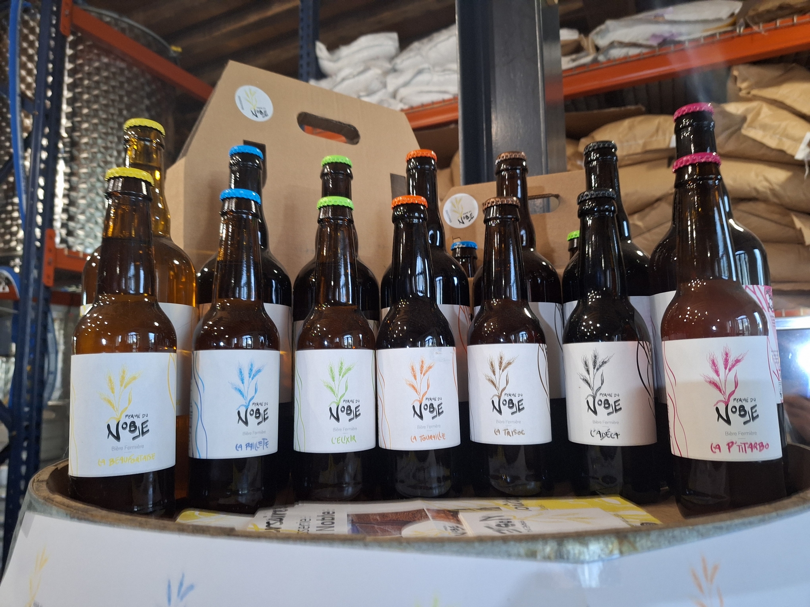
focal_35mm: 23
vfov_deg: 58.9
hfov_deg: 73.9
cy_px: 304
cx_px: 405
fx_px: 538
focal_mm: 5.54
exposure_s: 1/30
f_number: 1.8
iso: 320
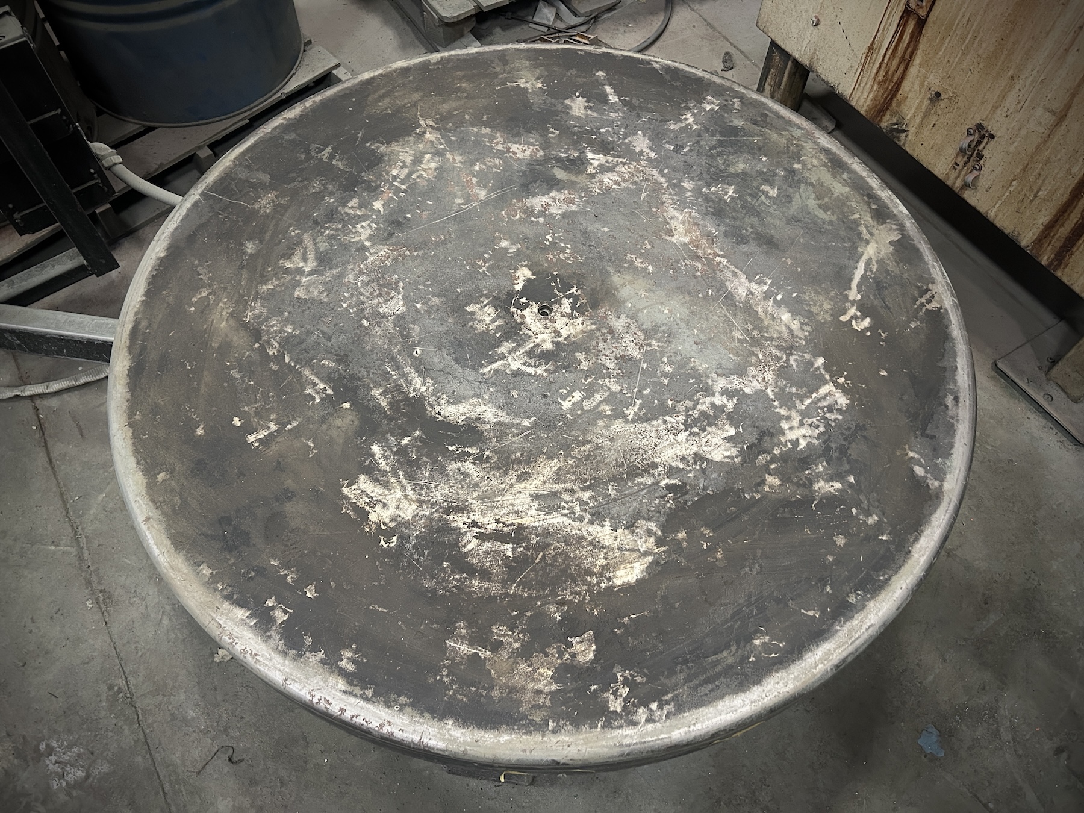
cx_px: 542
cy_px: 406
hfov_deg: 67.3
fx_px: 814
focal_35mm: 26
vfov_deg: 53.1
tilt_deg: -60.4
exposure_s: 1/60
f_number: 1.5
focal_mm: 5.7
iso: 500
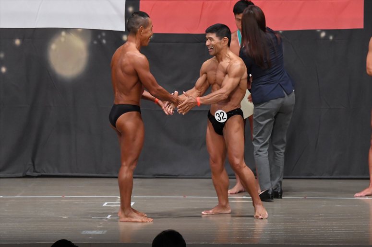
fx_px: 2241
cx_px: 186
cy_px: 124
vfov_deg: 6.3
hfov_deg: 9.5
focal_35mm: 217
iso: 5000
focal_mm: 145
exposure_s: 1/400
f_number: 5.6
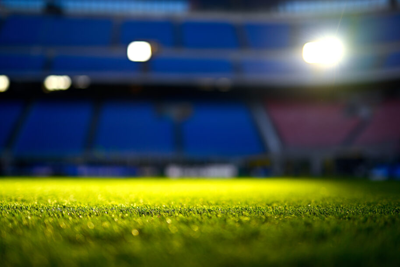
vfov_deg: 24.2
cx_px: 207
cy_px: 121
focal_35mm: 56
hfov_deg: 35.6
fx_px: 622
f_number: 1.4
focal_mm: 50
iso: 90
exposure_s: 1/800
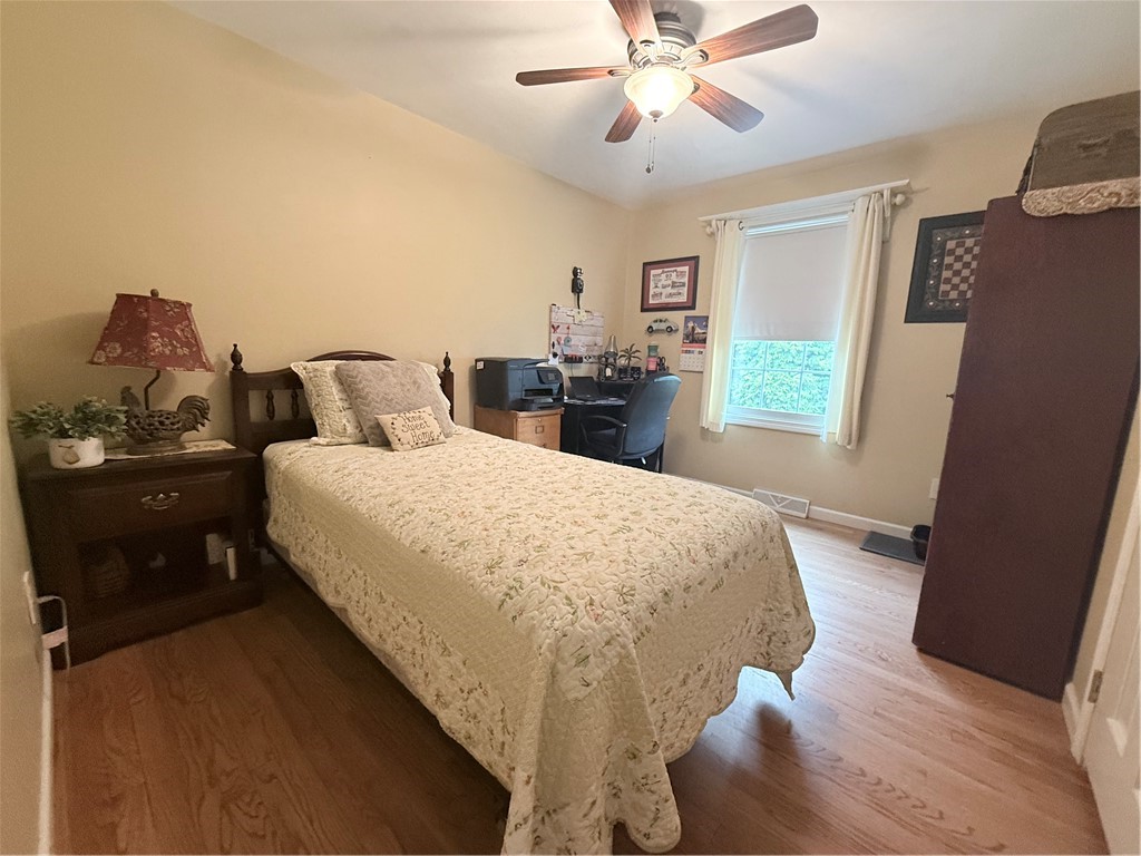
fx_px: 461
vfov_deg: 85.7
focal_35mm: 14
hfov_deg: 102.1
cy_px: 428
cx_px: 570
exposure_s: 1/60
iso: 400
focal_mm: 2.22
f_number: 2.2
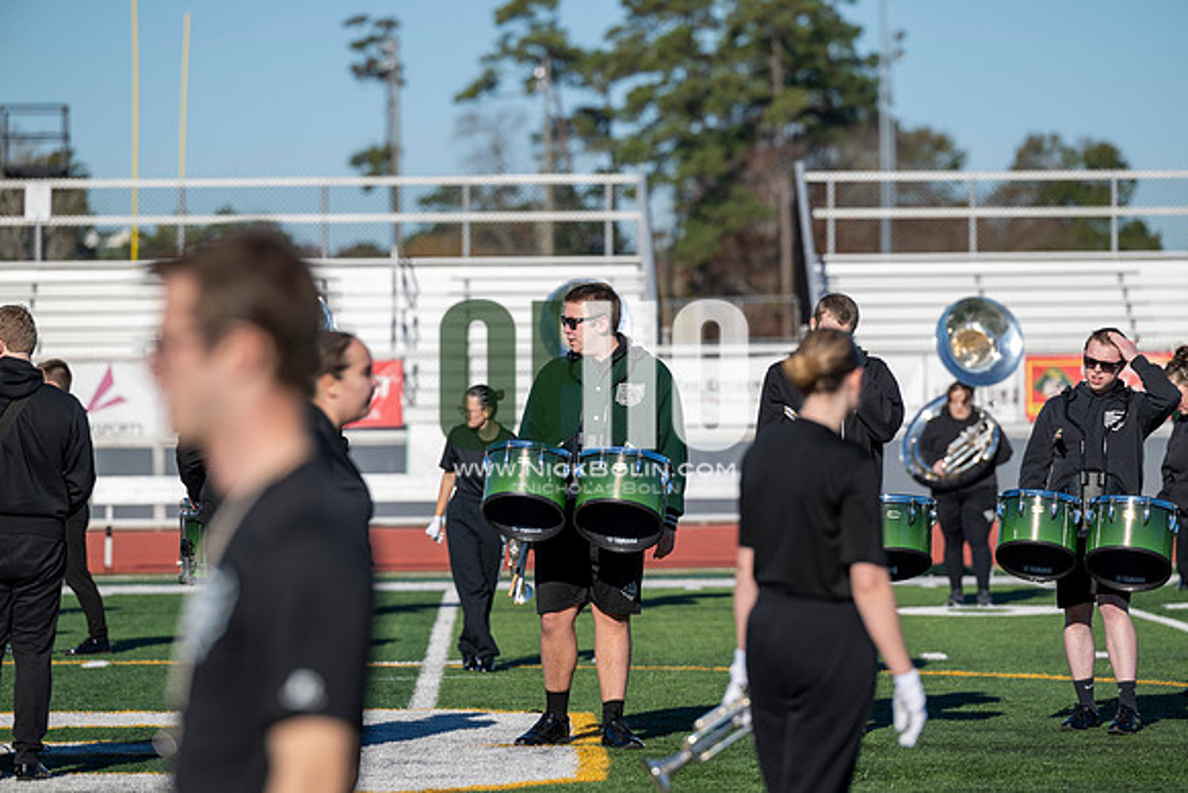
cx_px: 594
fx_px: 6601
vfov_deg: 6.9
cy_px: 396
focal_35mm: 200
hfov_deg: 10.3
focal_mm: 200
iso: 160
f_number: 4
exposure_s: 1/2000
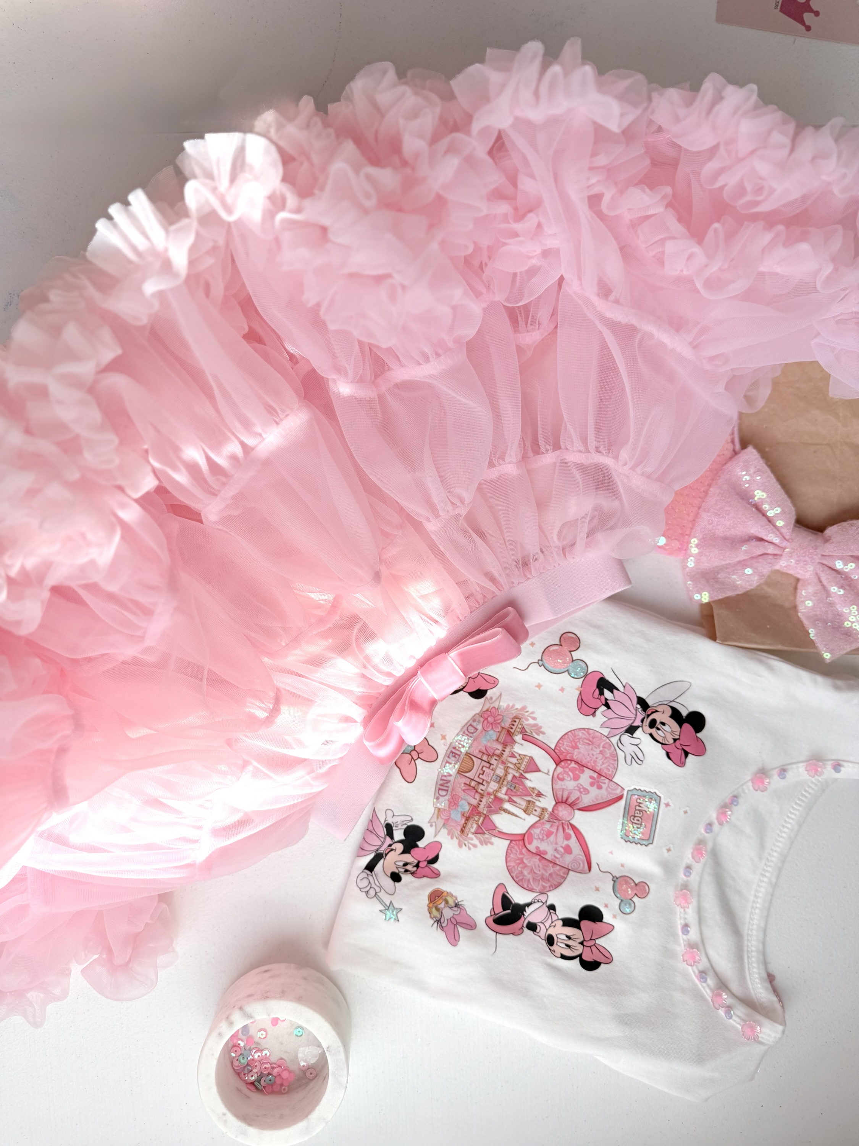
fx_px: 794
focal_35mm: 24
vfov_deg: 71.6
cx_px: 430
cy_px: 573
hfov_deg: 56.8
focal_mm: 6.76
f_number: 1.78
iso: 80
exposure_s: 1/1653
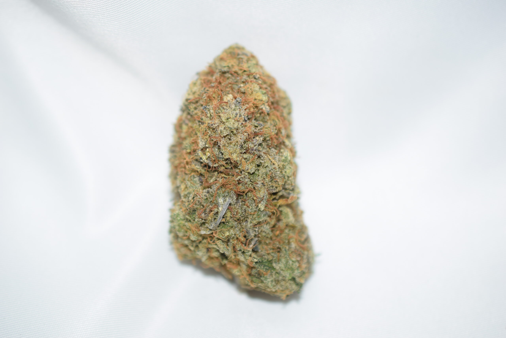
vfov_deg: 22.6
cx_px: 253
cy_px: 169
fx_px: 843
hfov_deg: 33.4
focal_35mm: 60
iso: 100
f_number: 3.2
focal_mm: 40
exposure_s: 1/60
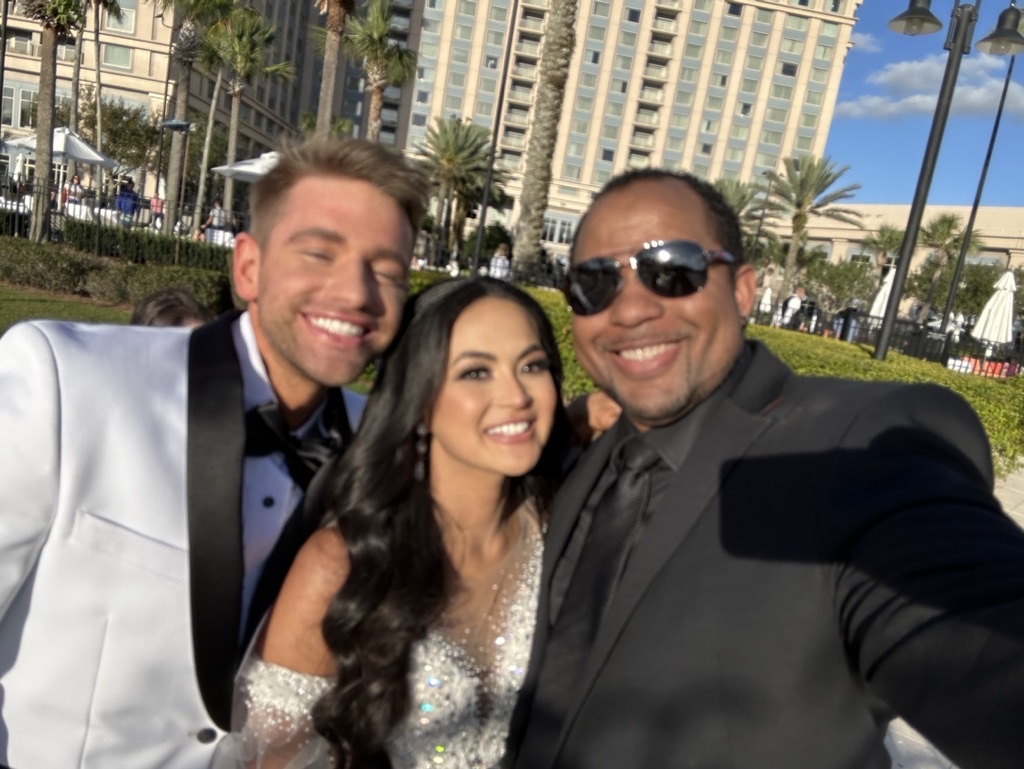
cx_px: 512
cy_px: 384
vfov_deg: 58.9
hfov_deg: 73.9
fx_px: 681
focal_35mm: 23
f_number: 1.9
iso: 25
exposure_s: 1/1316
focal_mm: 2.69
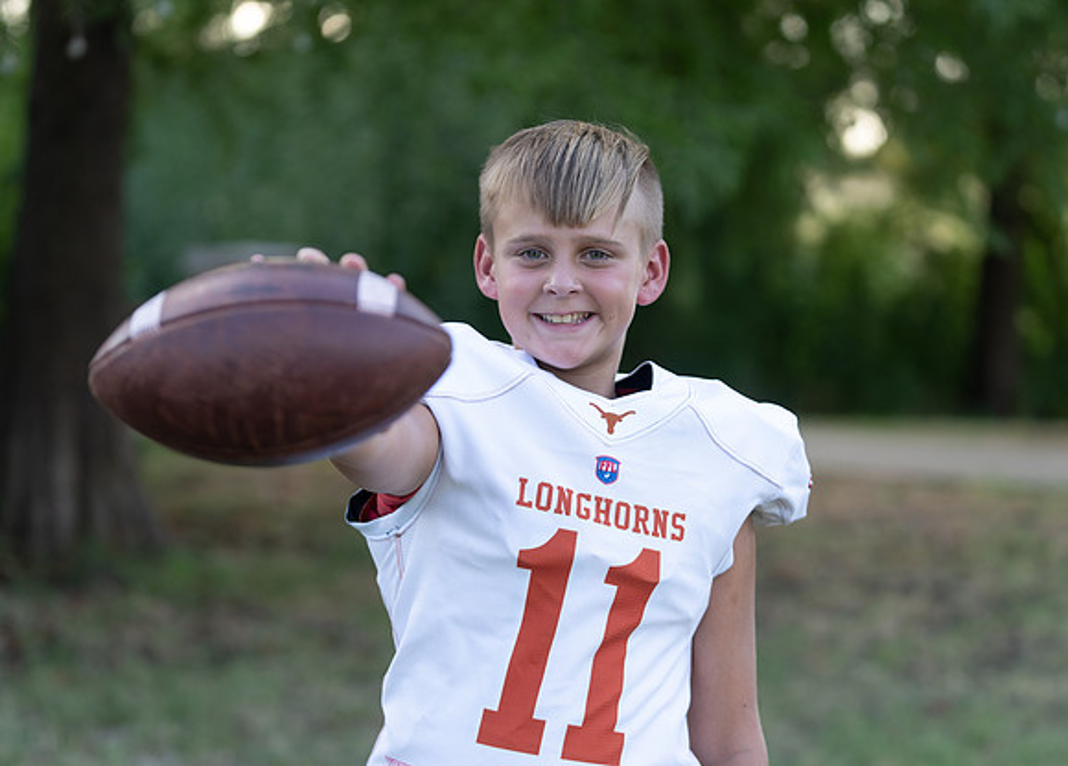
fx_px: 2766
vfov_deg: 15.8
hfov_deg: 21.9
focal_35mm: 91
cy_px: 371
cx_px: 569
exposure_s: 1/400
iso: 250
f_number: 2.8
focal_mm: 80
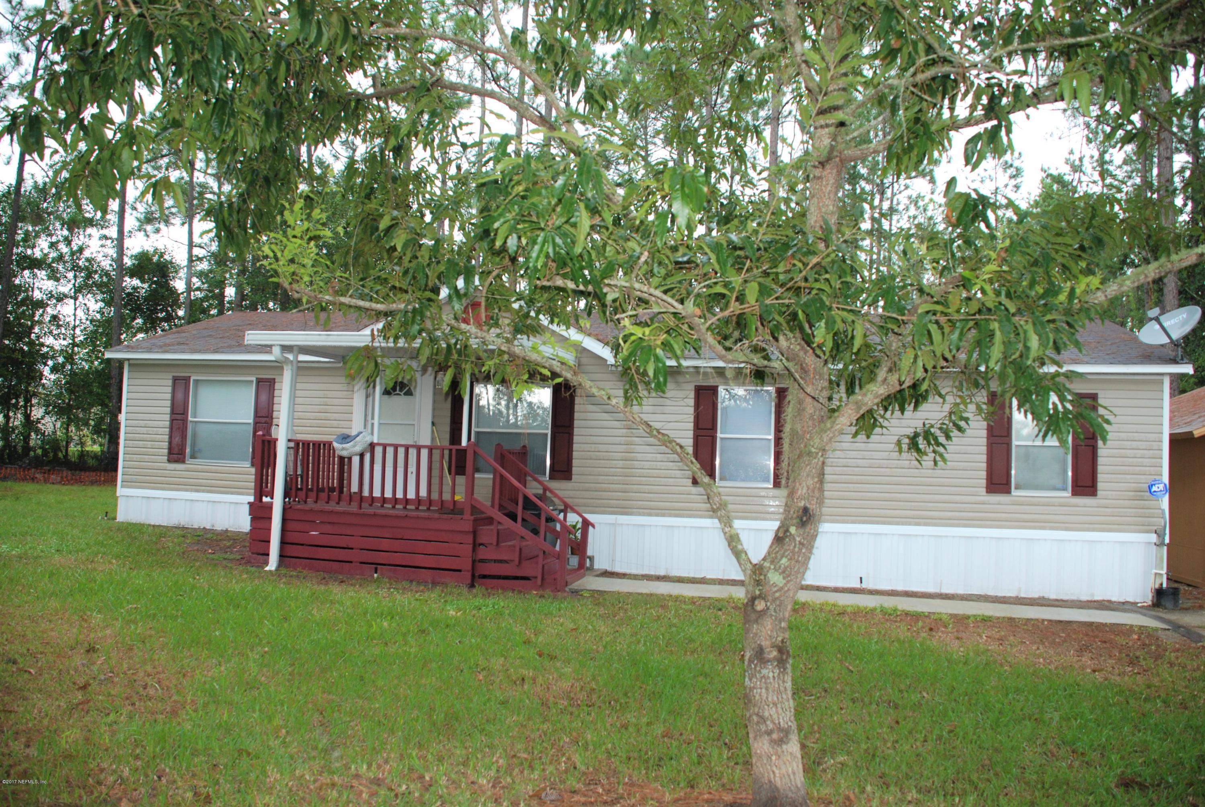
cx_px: 602
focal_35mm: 27
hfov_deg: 67.3
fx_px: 905
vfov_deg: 48.0
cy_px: 404
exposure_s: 1/60
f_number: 3.5
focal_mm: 18
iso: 280
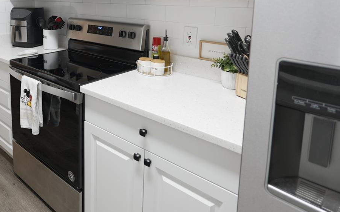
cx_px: 71
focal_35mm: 29
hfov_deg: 59.9
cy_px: 34
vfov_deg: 40.8
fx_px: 269
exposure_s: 1/30
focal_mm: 11
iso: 100
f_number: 1.8
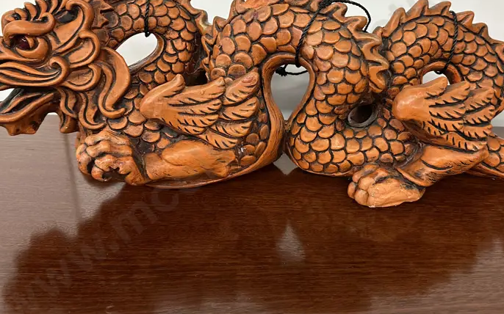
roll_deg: +0.8
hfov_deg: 51.2
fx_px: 522
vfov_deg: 33.1
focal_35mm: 38
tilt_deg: -18.4
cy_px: 92
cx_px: 306
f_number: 1.78
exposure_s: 1/100
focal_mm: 6.86
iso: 200
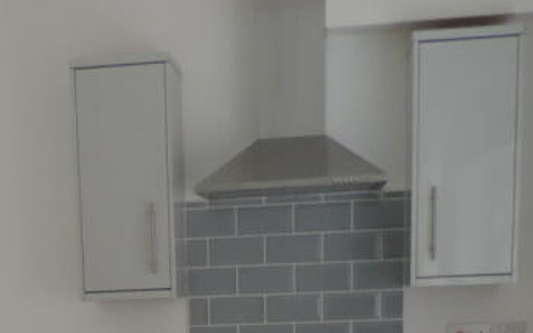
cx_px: 118
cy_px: 537
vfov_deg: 15.5
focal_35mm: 76
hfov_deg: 26.7
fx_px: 1103
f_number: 3
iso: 280
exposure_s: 1/30
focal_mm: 4.3
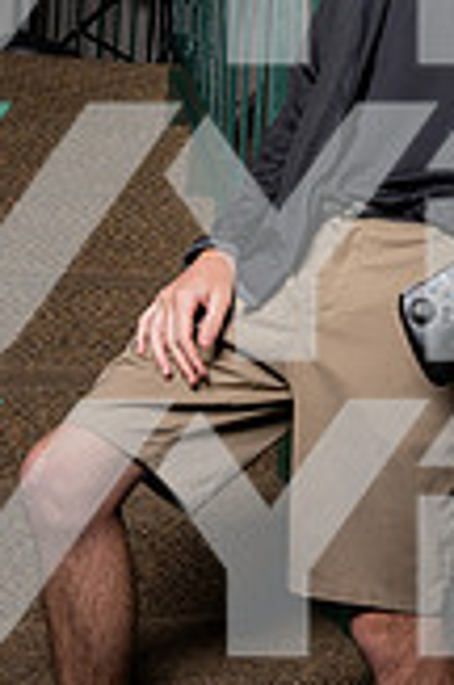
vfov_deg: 28.0
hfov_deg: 18.6
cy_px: 235
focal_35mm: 72
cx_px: 378
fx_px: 1368
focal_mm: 26
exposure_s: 1/250
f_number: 5.6
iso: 320
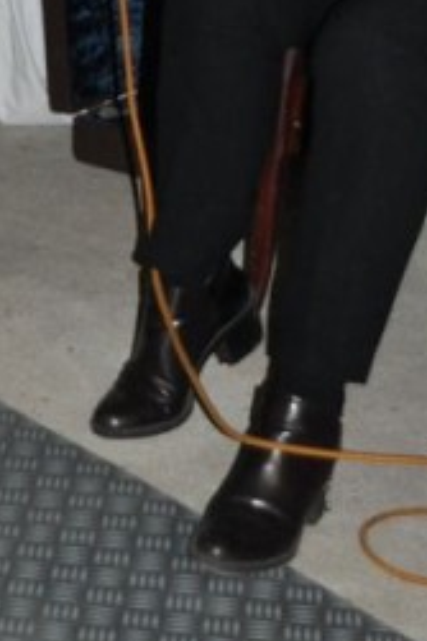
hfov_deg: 8.6
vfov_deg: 12.5
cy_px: -220
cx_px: 87
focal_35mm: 159
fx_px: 2833
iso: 800
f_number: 4
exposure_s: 1/60
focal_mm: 26
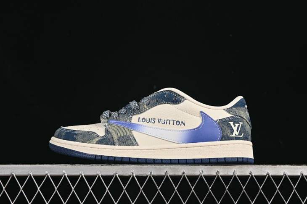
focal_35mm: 75
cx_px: 154
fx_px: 639
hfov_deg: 27.0
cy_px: 102
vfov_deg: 18.2
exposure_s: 1/80
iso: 160
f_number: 8
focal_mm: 50
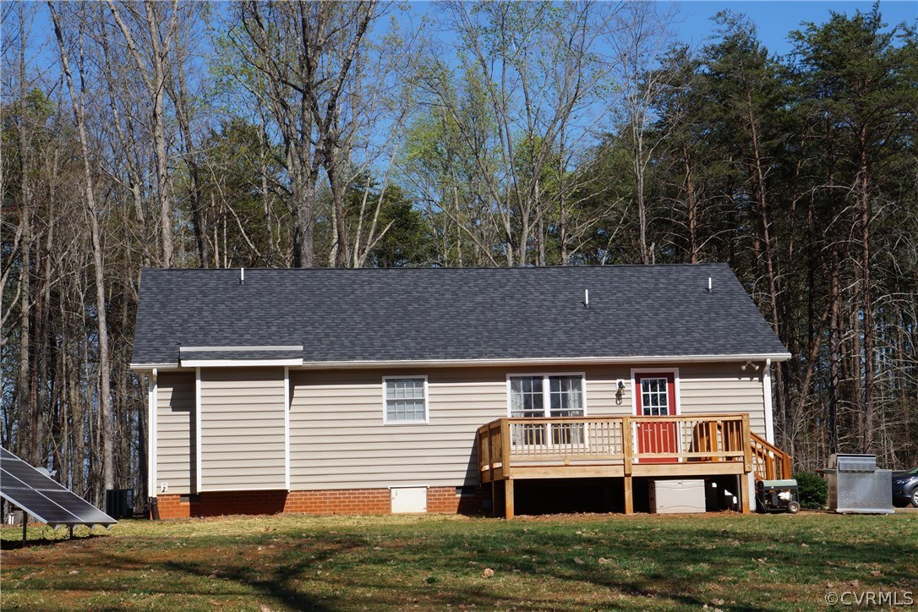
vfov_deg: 19.7
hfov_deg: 29.2
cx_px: 459
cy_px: 306
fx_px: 1759
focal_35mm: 69
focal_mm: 46
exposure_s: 1/100
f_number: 16
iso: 100
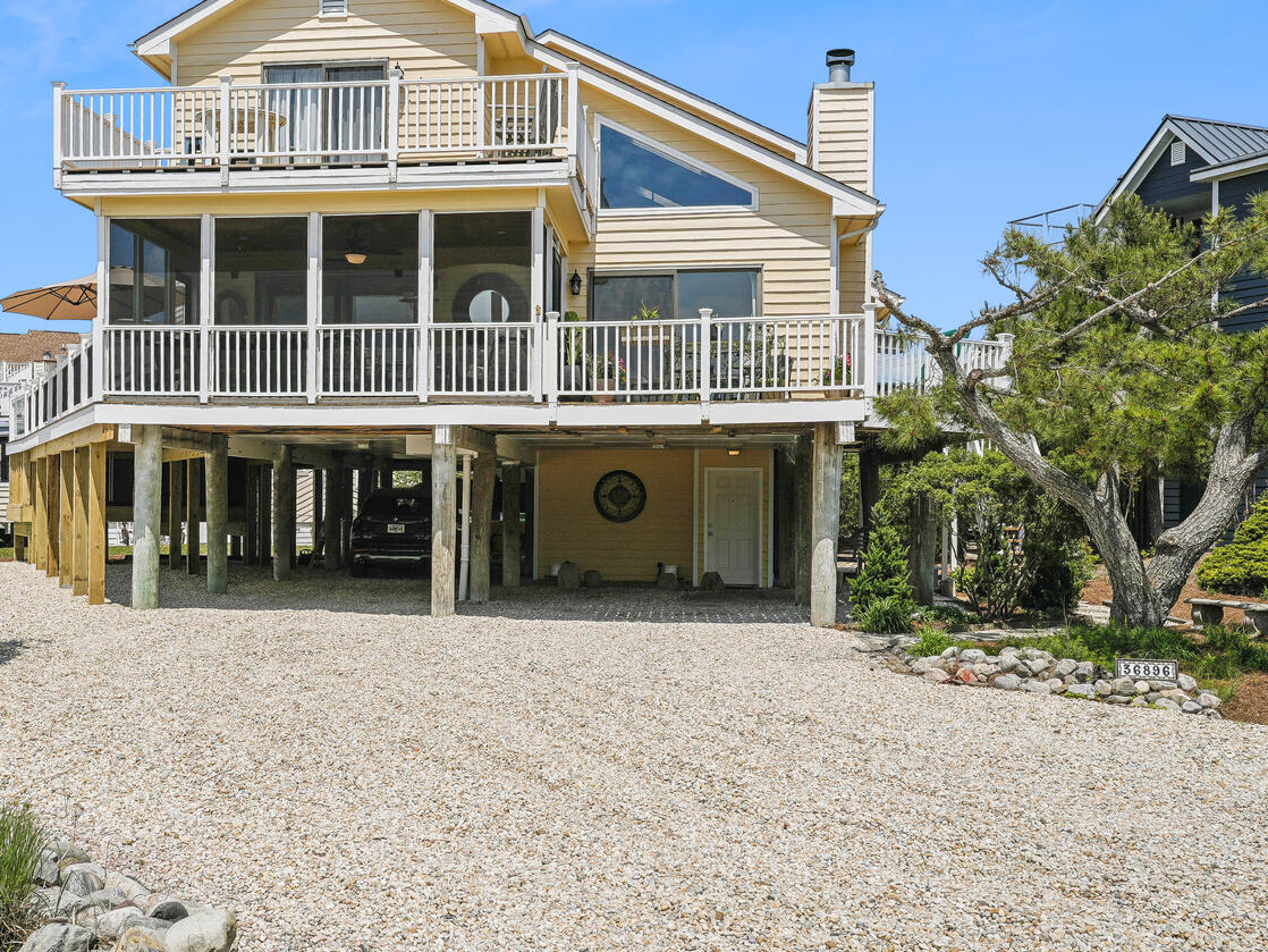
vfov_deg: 36.8
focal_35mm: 39
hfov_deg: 47.3
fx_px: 1429
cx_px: 455
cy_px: 415
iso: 100
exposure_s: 1/1000
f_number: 8
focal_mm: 28
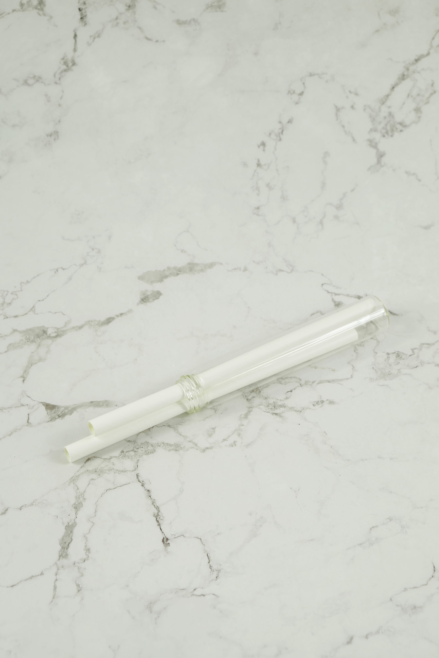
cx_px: 220
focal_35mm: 73
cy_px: 329
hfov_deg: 18.7
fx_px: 1335
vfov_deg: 27.7
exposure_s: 1/50
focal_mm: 48.4
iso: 200
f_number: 7.1
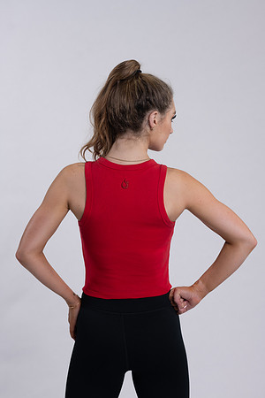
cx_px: 132
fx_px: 938
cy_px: 199
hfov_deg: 16.1
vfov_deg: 23.9
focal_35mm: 85
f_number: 4
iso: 125
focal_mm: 85
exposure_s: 1/125
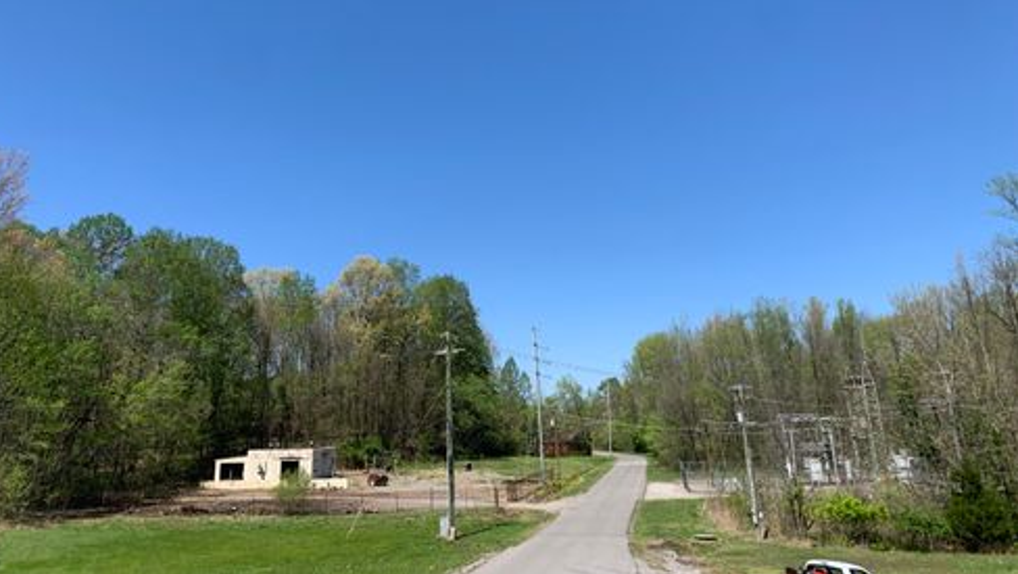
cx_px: 501
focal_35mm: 29
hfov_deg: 66.0
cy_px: 187
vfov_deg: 39.7
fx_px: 783
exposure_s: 1/2160
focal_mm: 4.25
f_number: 1.8
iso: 25
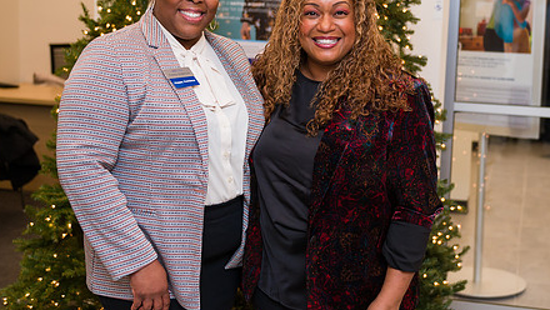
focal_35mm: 59
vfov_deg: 20.4
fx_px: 861
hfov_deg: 35.3
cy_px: 118
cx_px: 331
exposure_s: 1/200
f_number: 3.2
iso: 400
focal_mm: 38
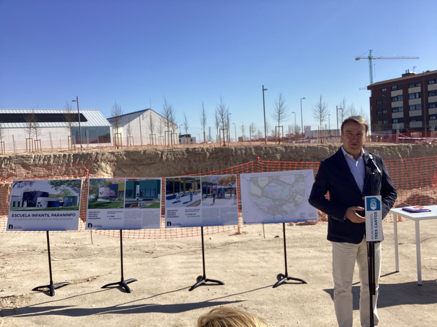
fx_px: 391
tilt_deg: -4.5
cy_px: 164
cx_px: 218
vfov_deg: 45.4
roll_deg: +3.7
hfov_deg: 58.4
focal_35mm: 31
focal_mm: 3.3
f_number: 2.4
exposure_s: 1/1942
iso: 25
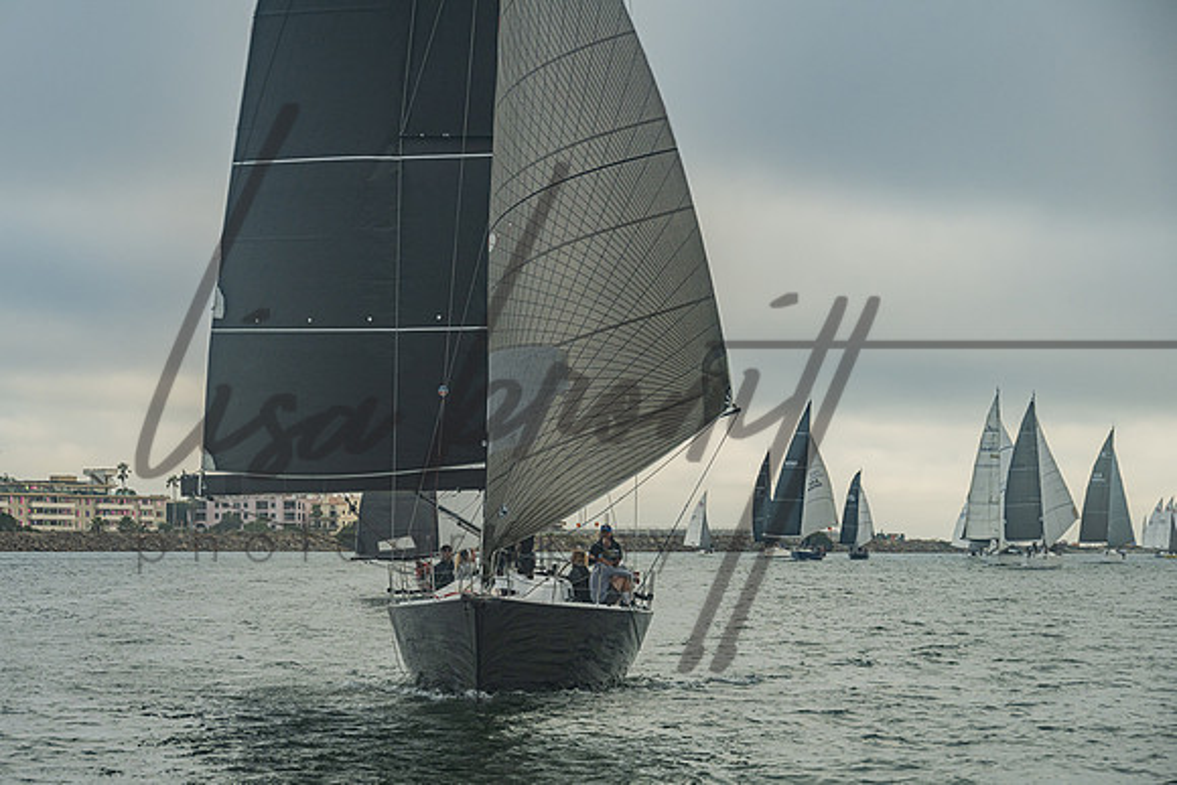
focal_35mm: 103
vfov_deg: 13.3
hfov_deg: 19.8
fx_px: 3373
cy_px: 429
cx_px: 533
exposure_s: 1/250
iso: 250
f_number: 6.3
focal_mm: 92
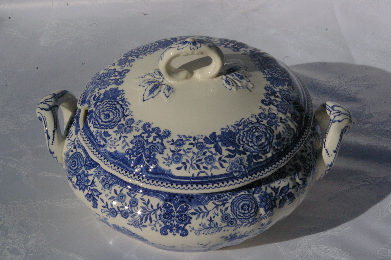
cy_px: 143
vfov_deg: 31.1
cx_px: 193
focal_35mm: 43
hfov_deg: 45.5
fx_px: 467
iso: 1600
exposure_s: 1/1500
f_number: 19
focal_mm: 26
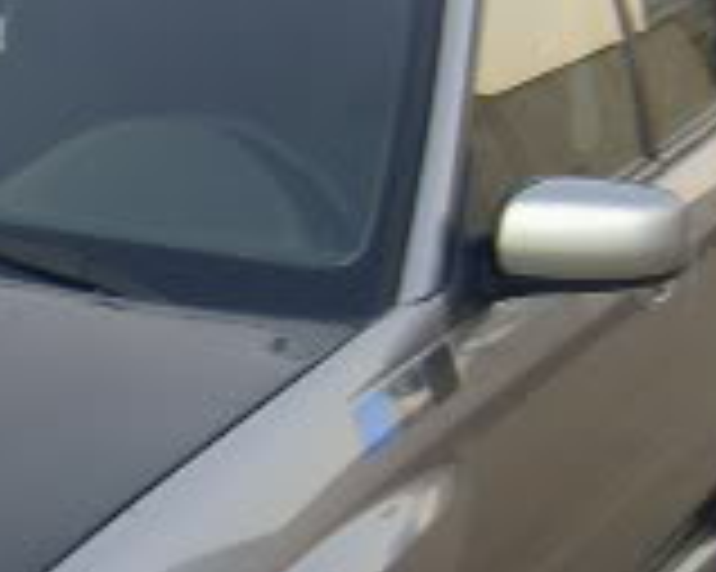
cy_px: 500
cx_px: -158
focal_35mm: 153
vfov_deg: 10.0
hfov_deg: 12.3
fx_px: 3240
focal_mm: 8
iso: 100
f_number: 2.8
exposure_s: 1/8
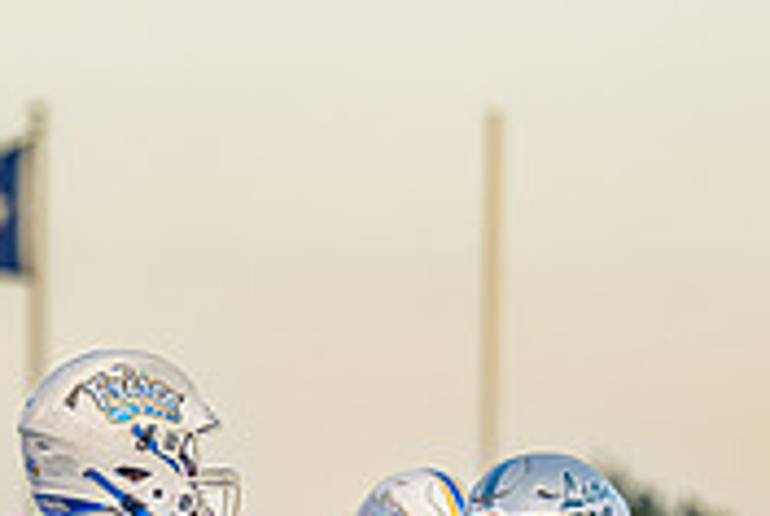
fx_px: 13112
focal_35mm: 612
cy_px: 1063
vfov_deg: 2.2
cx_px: -241
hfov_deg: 3.4
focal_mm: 135
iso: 500
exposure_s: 1/1250
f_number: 2.8
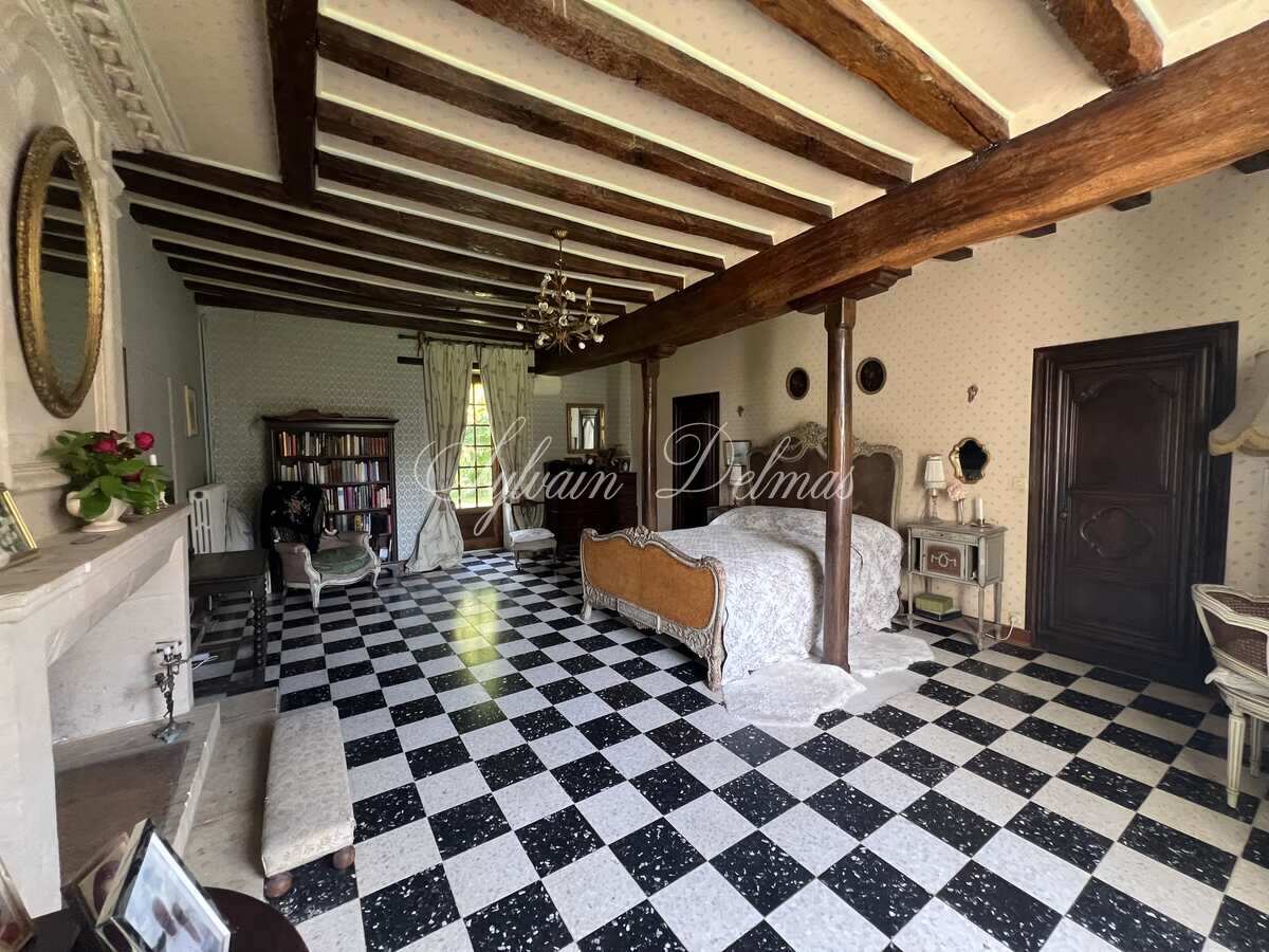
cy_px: 476
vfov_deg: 89.9
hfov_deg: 106.2
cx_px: 634
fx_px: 477
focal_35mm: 13
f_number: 1.8
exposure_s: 1/99
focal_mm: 1.57
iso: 250
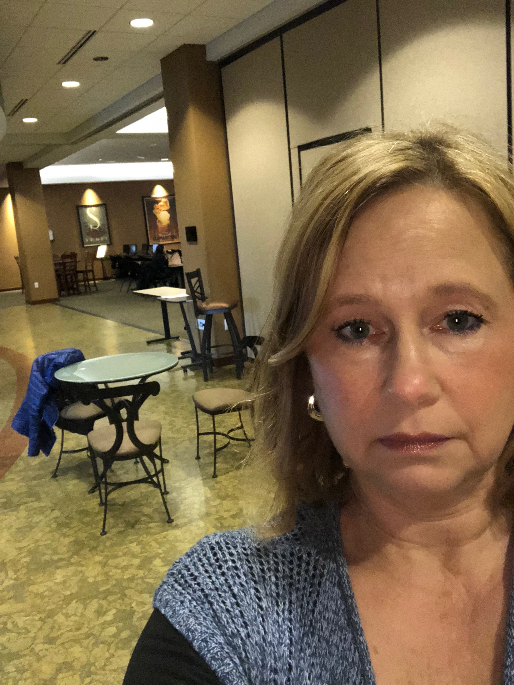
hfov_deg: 44.2
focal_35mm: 32
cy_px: 342
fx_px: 633
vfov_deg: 56.8
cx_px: 257
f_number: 2.2
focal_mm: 2.87
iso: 500
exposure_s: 1/24
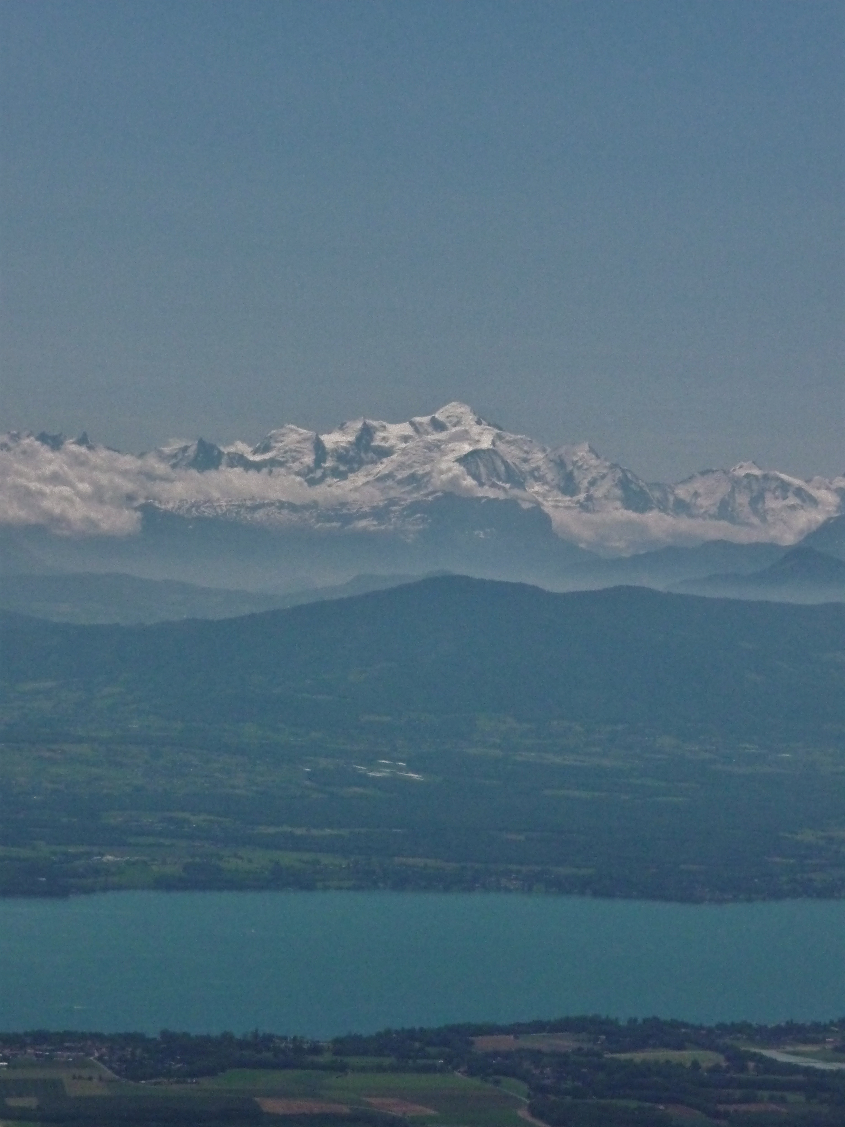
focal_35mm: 141
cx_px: 422
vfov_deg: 14.0
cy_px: 564
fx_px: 4589
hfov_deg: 10.5
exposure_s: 1/2000
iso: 400
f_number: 11
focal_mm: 24.1
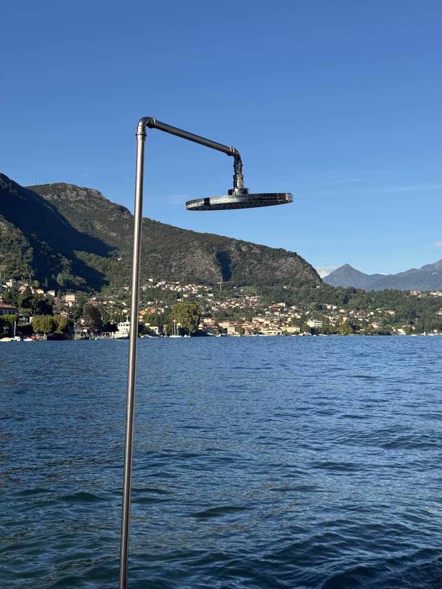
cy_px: 283
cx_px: 222
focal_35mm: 50
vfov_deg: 38.2
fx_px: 851
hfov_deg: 29.1
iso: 64
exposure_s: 1/4608
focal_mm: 6.76
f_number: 1.78
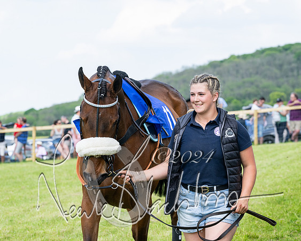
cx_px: 150
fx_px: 1355
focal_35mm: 152
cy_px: 120
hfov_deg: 12.7
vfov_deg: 10.1
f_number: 8
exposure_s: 1/500
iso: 400
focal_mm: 135
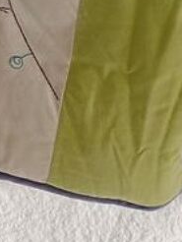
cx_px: -286
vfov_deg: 11.6
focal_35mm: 151
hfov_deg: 8.7
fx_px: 1057
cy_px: -257
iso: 185
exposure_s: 1/100
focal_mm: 4.04
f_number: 1.8
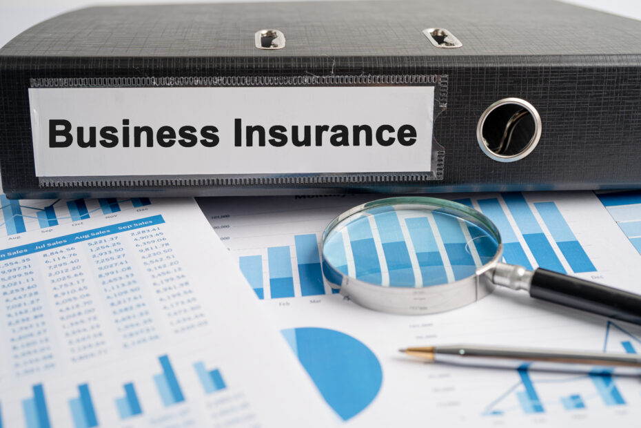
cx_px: 320
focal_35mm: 50
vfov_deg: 27.0
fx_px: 890
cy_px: 214
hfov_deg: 39.6
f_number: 5
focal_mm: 50
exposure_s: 1/100
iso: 100
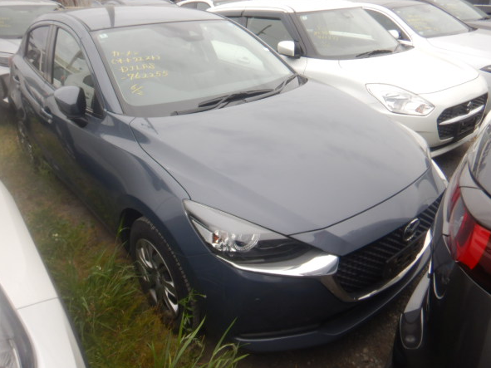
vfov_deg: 53.0
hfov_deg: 67.3
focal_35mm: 26
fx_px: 369
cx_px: 234
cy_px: 177
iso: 125
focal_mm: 4.3
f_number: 2.8
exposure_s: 1/125
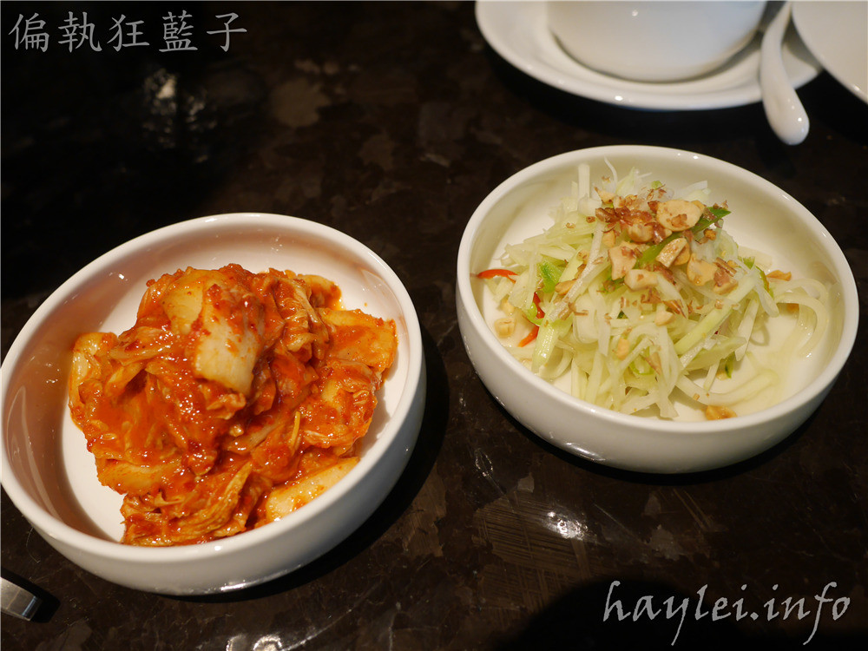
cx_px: 434
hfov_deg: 60.0
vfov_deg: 46.8
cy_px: 326
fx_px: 752
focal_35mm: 30
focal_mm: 15
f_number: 3.5
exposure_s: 1/60
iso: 500
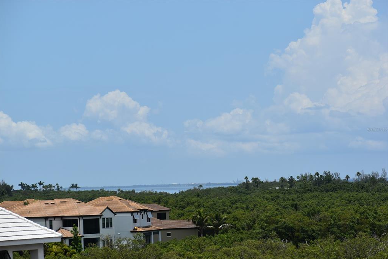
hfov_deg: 10.5
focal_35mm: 196
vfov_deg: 7.0
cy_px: 130
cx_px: 194
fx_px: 2113
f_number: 8
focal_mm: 130
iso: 100
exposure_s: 1/500
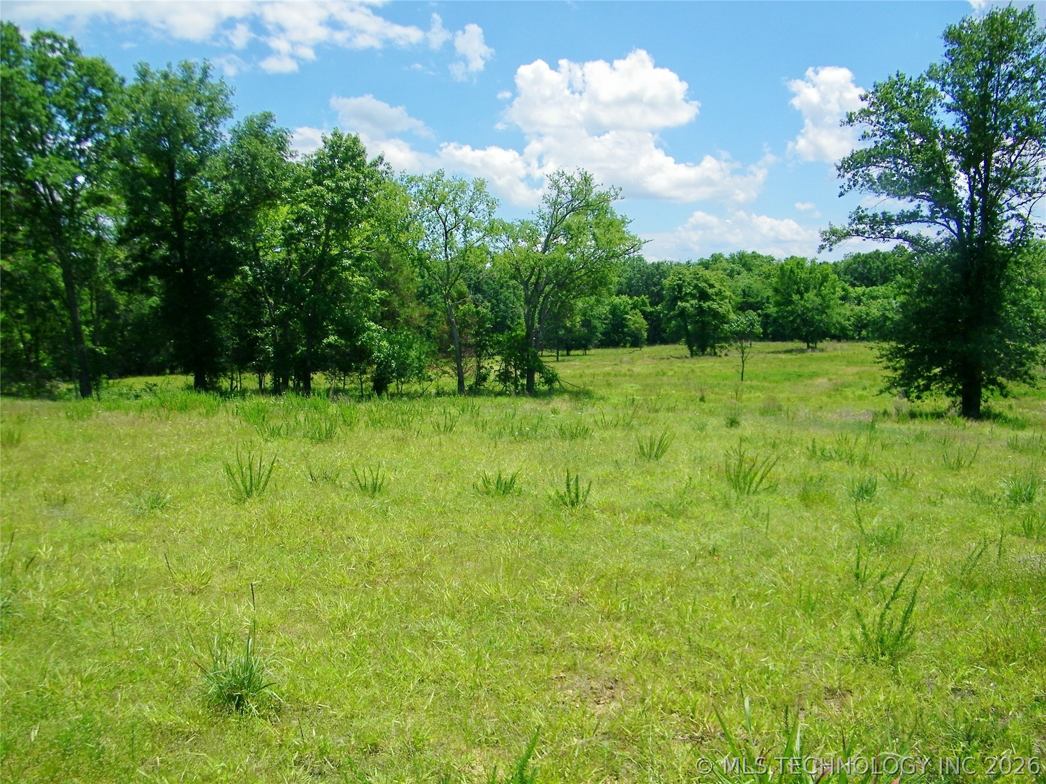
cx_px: 523
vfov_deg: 49.7
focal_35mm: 28
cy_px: 392
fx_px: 846
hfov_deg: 63.4
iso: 80
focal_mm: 5
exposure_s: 1/320
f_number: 7
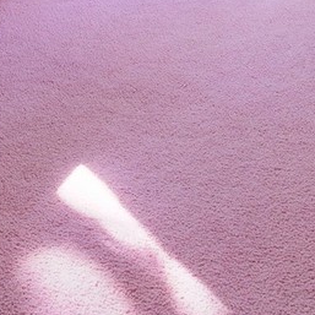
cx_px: 153
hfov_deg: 23.1
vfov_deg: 17.8
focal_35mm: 75
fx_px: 772
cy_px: -275
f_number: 8
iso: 200
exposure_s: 2
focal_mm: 14
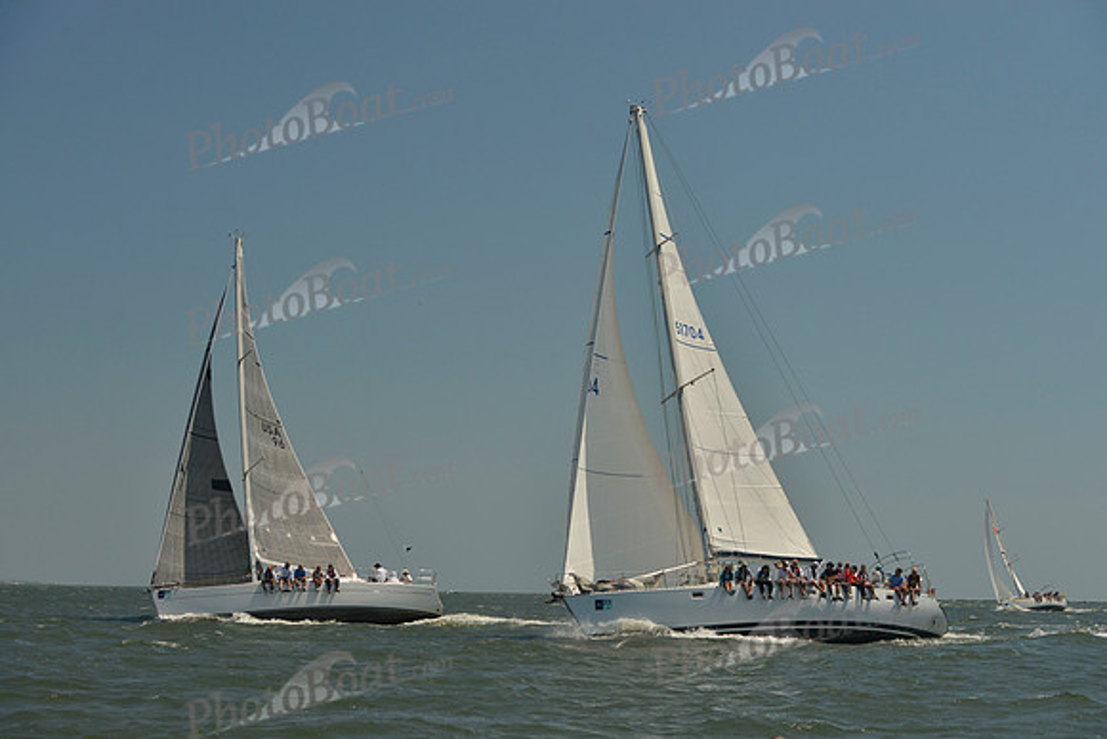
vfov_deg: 19.5
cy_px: 370
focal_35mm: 70
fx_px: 2153
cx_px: 554
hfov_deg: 28.8
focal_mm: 70
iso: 280
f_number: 9
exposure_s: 1/1000
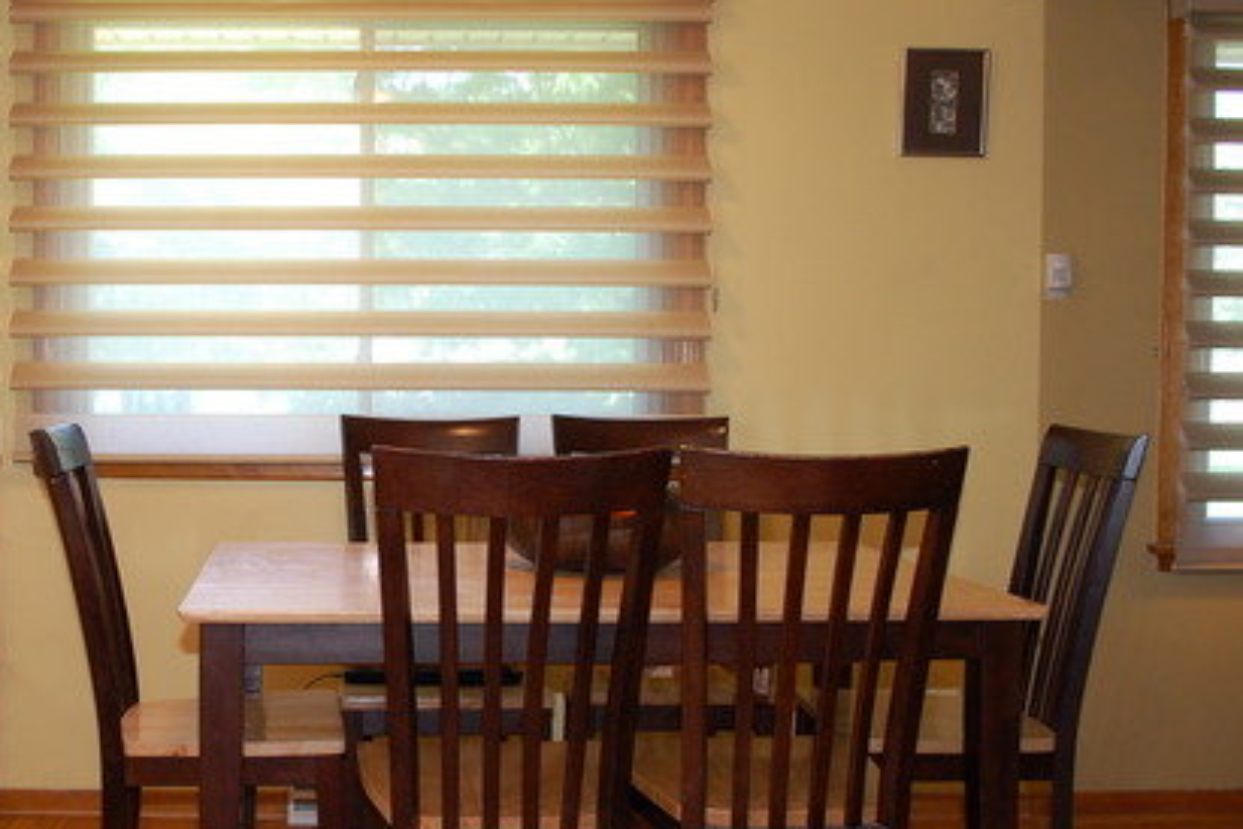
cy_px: 445
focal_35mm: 42
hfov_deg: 45.3
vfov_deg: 31.9
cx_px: 360
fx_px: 1450
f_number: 4
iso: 400
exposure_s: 1/60
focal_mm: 18
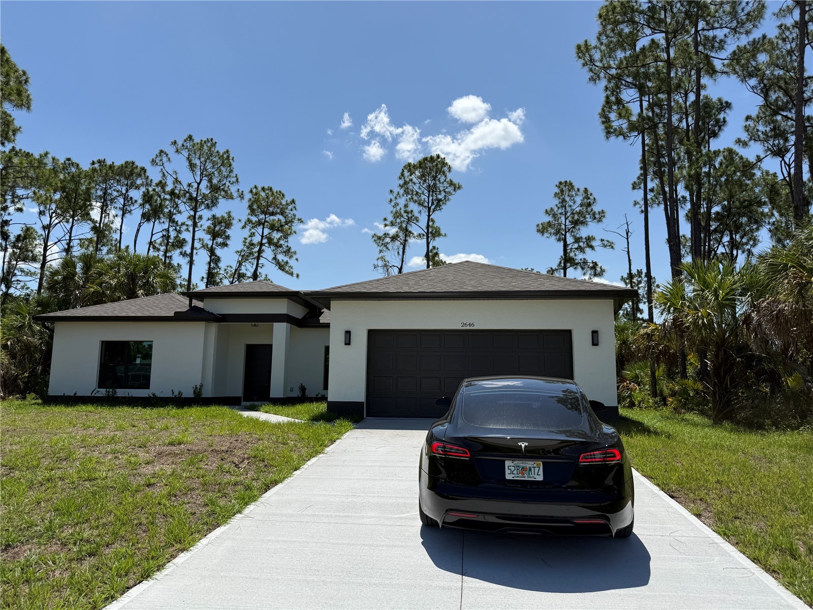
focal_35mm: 24
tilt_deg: +8.5
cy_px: 305
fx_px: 564
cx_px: 406
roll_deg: -1.3
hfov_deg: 71.6
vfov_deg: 56.8
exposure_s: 1/7353
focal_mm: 6.76
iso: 80
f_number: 1.78
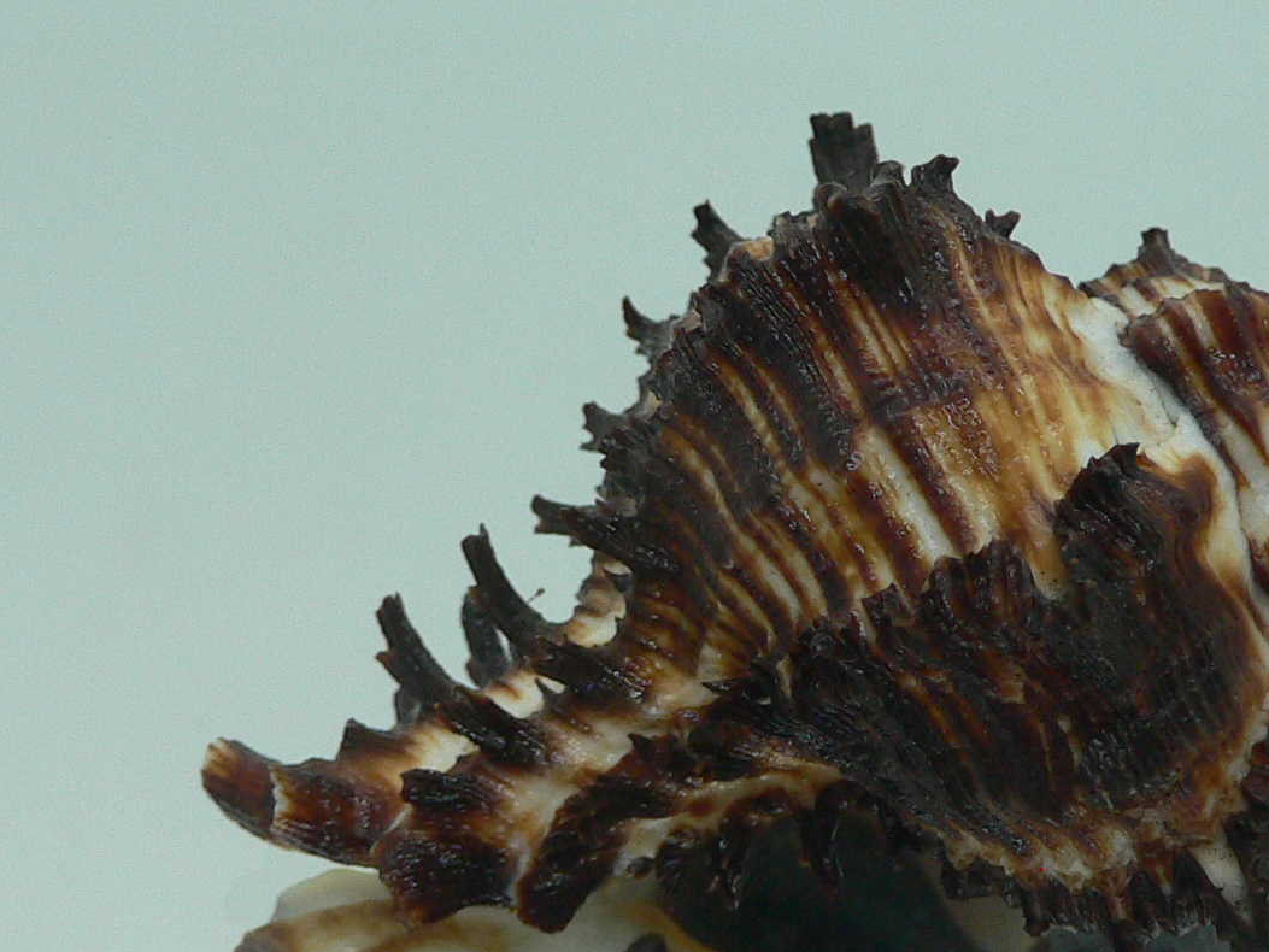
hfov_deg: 28.7
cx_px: 905
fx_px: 2456
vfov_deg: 21.8
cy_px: 689
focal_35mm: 67
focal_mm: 4.6
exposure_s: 1/60
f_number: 2.8
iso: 100
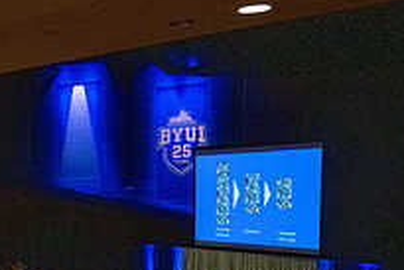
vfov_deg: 19.3
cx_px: -16
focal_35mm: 68
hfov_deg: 27.6
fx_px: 764
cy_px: 287
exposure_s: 1/320
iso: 3200
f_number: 2.8
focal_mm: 24
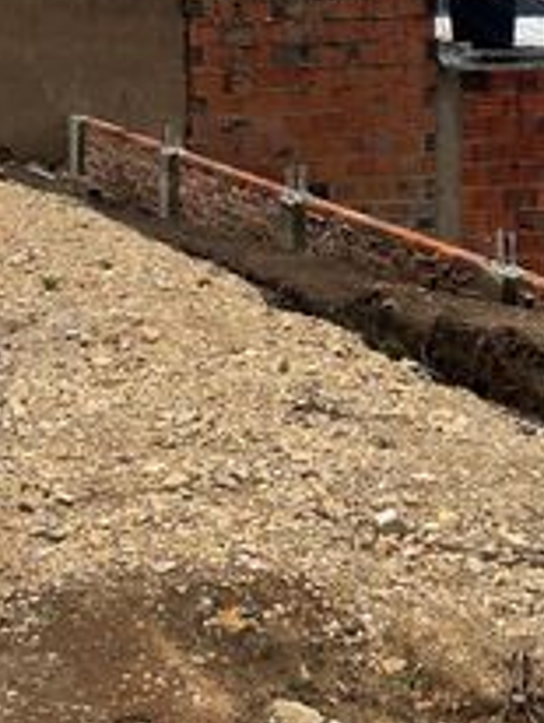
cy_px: -118
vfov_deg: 21.7
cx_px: -35
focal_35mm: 84
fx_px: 1756
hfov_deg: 17.1
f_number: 1.6
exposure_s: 1/5556
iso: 32
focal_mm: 4.2
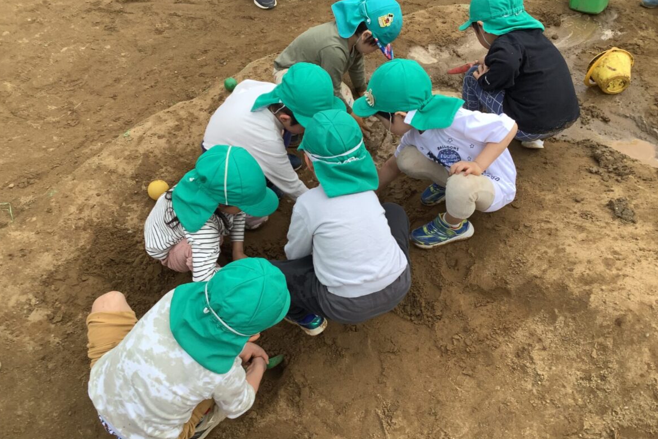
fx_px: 603
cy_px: 194
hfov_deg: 57.2
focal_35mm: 33
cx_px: 330
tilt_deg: -49.1
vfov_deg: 39.9
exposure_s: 1/769
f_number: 2.4
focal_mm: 3.3
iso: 25
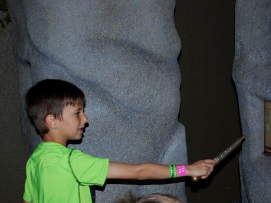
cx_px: 178
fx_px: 501
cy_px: 173
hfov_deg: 30.1
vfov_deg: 22.5
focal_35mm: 64
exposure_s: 1/60
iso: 200
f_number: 3.8
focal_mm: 22
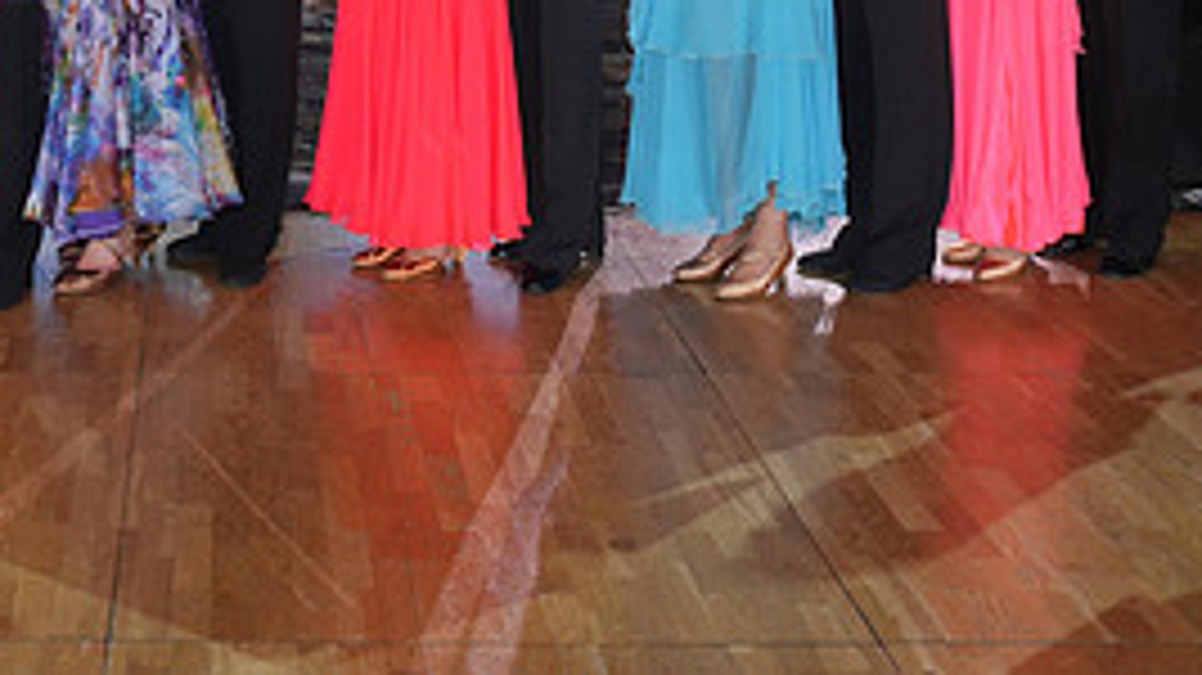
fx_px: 2103
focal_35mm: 66
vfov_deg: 17.2
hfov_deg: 30.7
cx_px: 162
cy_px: -191
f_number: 5.6
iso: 640
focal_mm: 29
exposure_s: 1/200
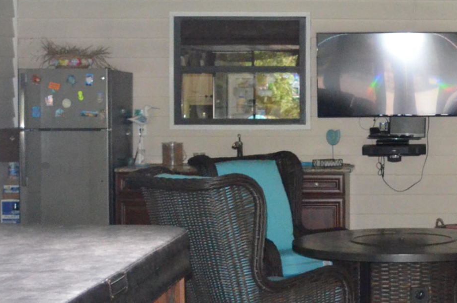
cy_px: 133
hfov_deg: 23.4
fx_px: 1026
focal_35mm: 81
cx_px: 513
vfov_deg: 16.8
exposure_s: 1/250
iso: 4000
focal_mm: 18
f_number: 7.1
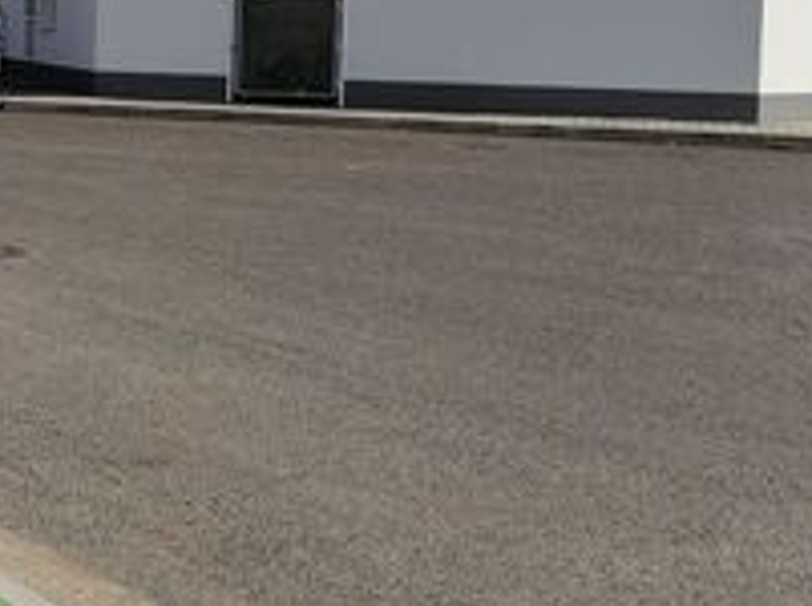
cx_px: -154
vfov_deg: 20.6
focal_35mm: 70
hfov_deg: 25.1
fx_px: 1639
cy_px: 89
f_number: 1.8
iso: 50
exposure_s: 1/2874
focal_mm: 5.3
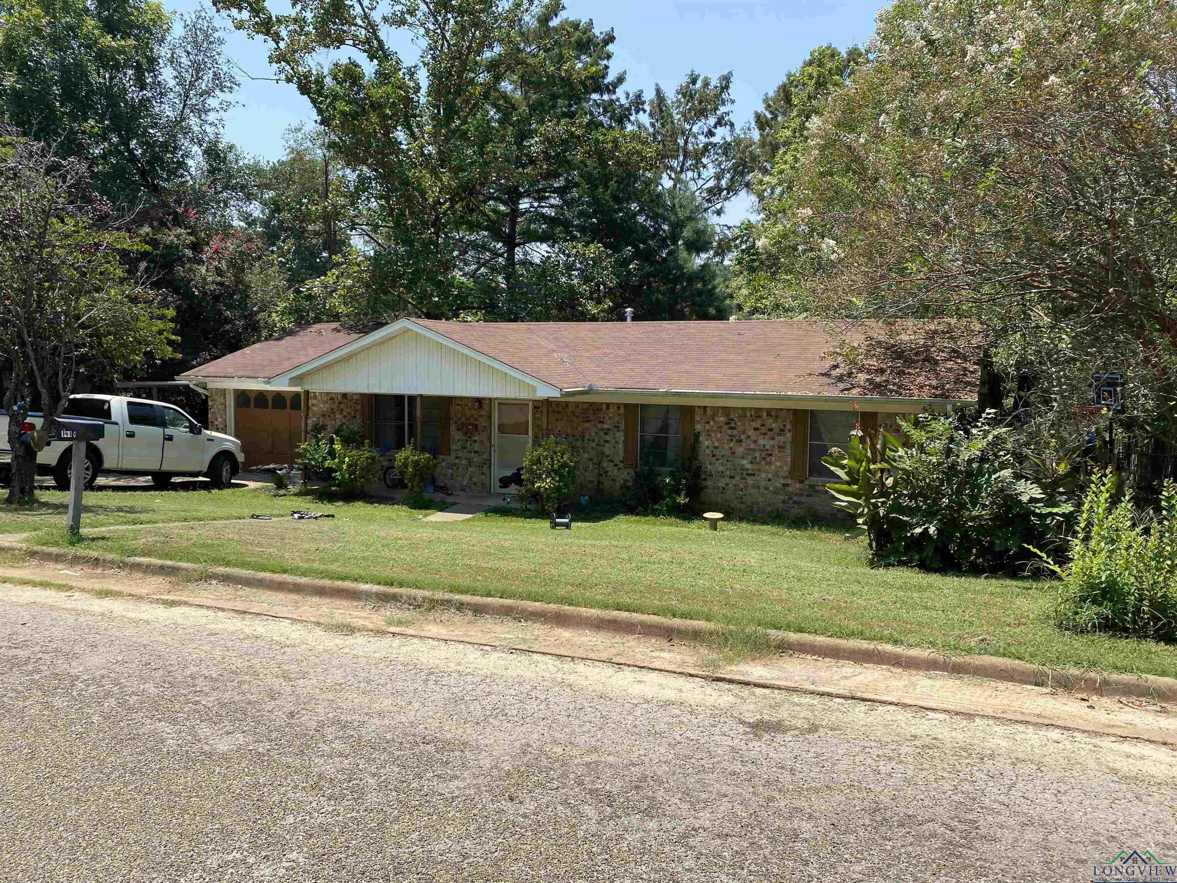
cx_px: 588
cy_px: 442
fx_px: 884
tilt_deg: -0.8
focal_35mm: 26
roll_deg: -1.2
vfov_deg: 53.1
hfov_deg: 67.3
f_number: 1.8
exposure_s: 1/2141
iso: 32
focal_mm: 4.25
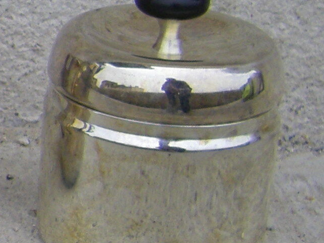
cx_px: -318
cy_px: 50
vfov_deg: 7.7
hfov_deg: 9.6
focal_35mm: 193
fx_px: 1806
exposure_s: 1/50
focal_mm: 6.3
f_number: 3.5
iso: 80
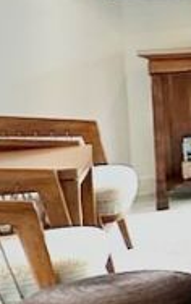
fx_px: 1179
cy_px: 37
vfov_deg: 14.6
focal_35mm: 142
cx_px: 963
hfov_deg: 6.0
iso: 40
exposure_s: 1/217
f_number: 2.2
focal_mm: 2.22
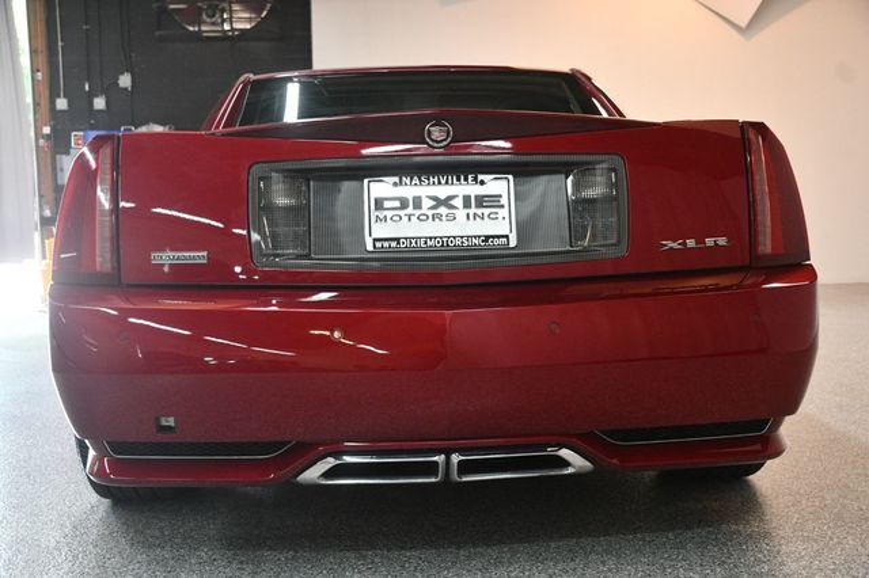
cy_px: 289
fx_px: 965
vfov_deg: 33.4
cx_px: 434
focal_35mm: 40
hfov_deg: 48.5
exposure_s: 1/125
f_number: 4
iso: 1600
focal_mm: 27
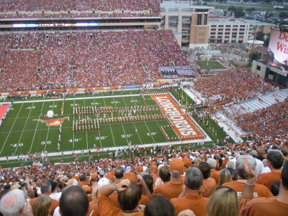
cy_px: 108
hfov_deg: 51.4
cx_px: 144
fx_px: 300
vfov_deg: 39.7
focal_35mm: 36
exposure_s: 1/56.8
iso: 141
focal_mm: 6.3
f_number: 3.5
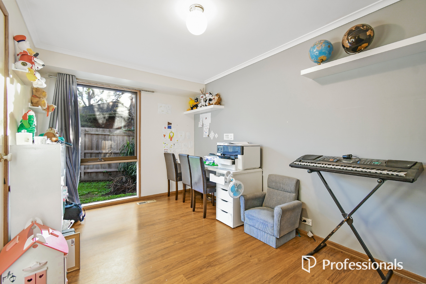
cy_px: 142
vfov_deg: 77.3
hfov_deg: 100.4
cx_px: 213
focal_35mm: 15
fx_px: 177
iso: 100
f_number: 4.5
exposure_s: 1/5
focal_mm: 10
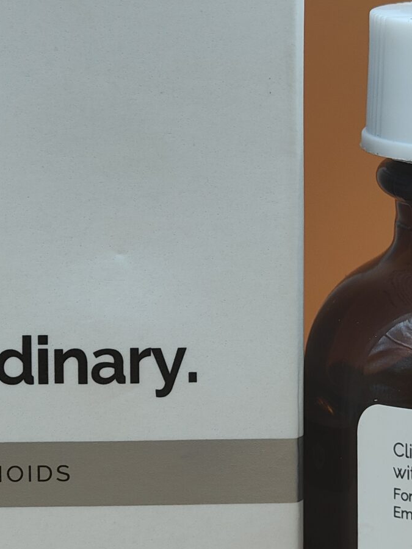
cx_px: 240
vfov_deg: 9.9
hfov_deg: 7.5
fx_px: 3160
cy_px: 279
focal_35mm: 199
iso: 167
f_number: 2.55
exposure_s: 1/100
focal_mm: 13.3
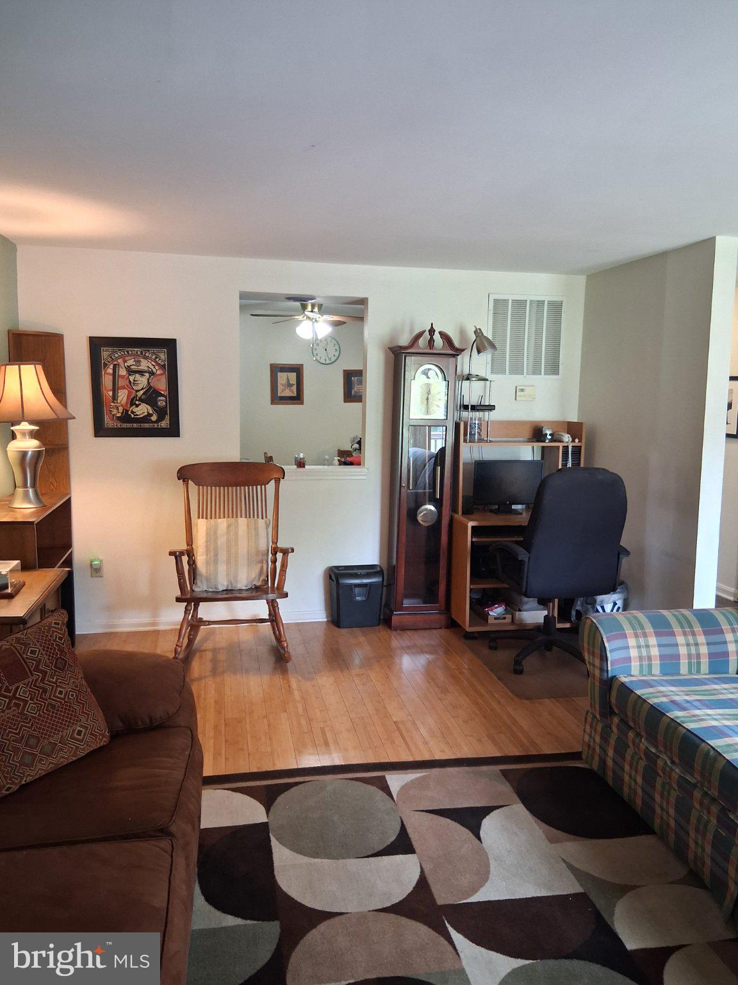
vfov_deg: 67.3
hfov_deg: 53.1
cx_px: 369
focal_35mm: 26
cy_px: 492
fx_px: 739
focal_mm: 3.98
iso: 500
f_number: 1.8
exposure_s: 1/60
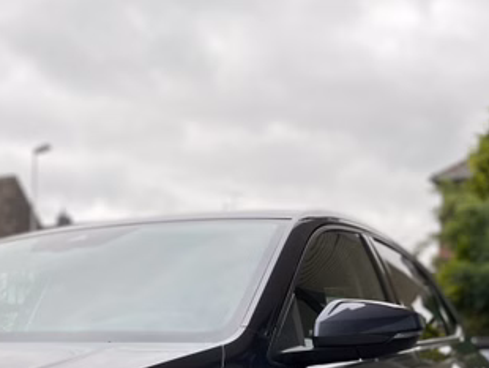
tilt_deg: -5.8
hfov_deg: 27.2
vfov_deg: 20.2
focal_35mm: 67
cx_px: -9
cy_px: 469
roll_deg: -1.5
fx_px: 947
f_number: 1.6
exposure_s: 1/506
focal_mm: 4.2
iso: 50
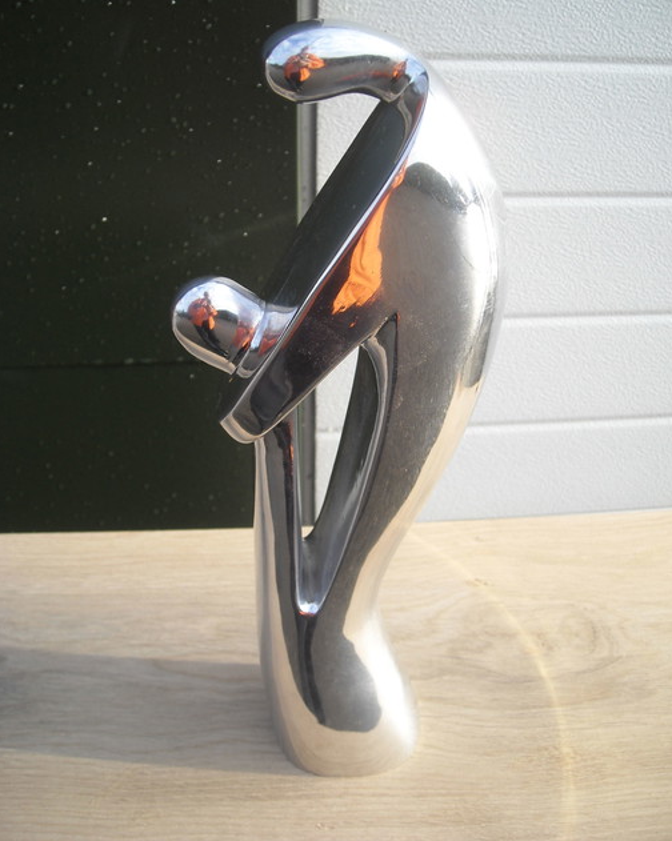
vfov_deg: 49.1
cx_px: 336
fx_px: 921
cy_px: 391
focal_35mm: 37
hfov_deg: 40.1
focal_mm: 5.7
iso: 64
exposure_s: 1/250
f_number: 2.8
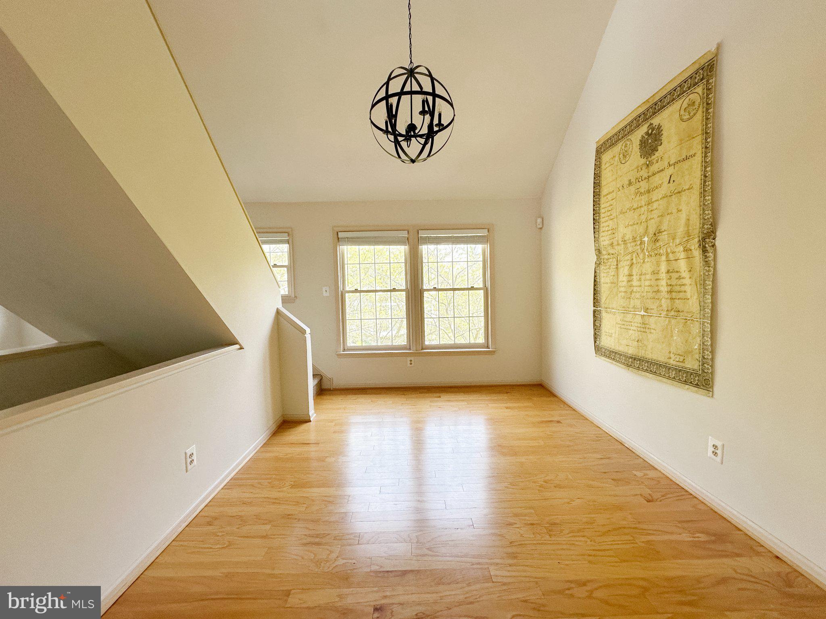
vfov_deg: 85.7
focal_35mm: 14
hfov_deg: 102.1
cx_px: 413
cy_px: 310
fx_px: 334
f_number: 2.2
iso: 80
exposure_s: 1/99
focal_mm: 2.22
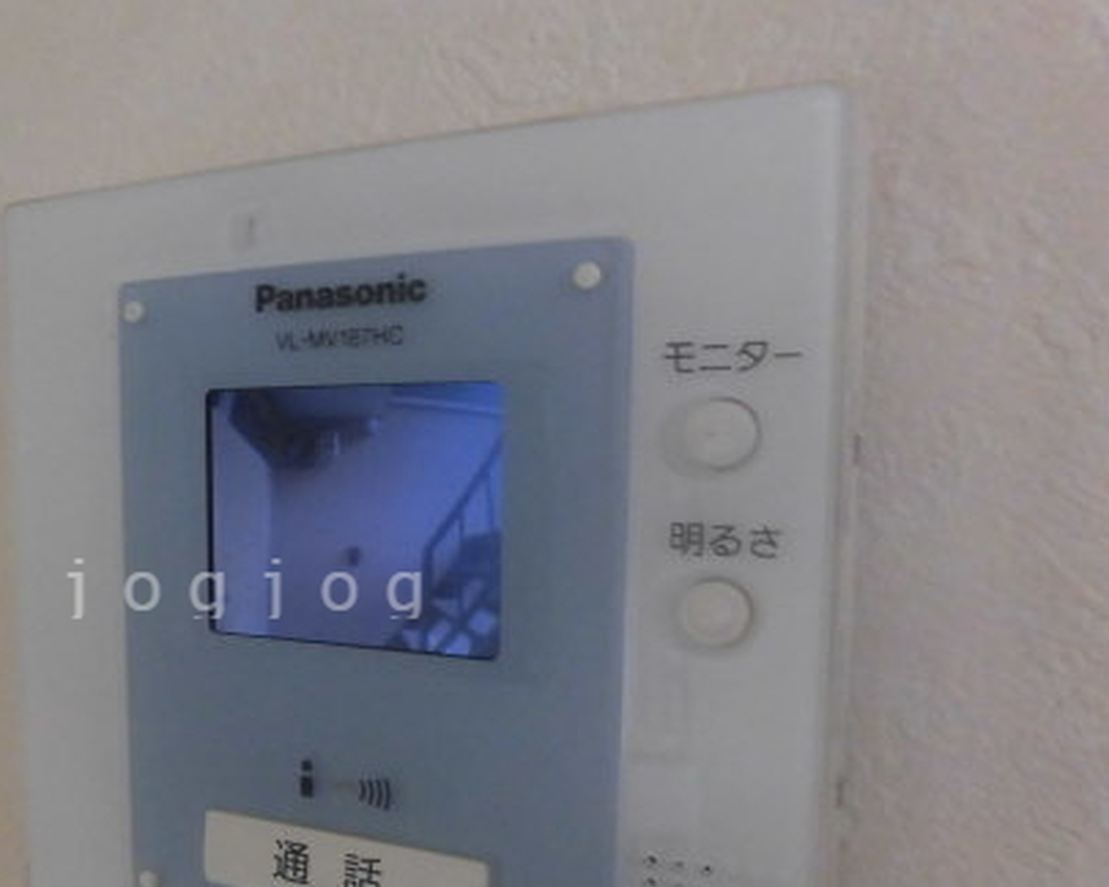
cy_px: 586
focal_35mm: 37
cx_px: 249
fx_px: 1214
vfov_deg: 39.7
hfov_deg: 46.9
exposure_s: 1/25
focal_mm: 4.3
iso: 400
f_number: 3.1
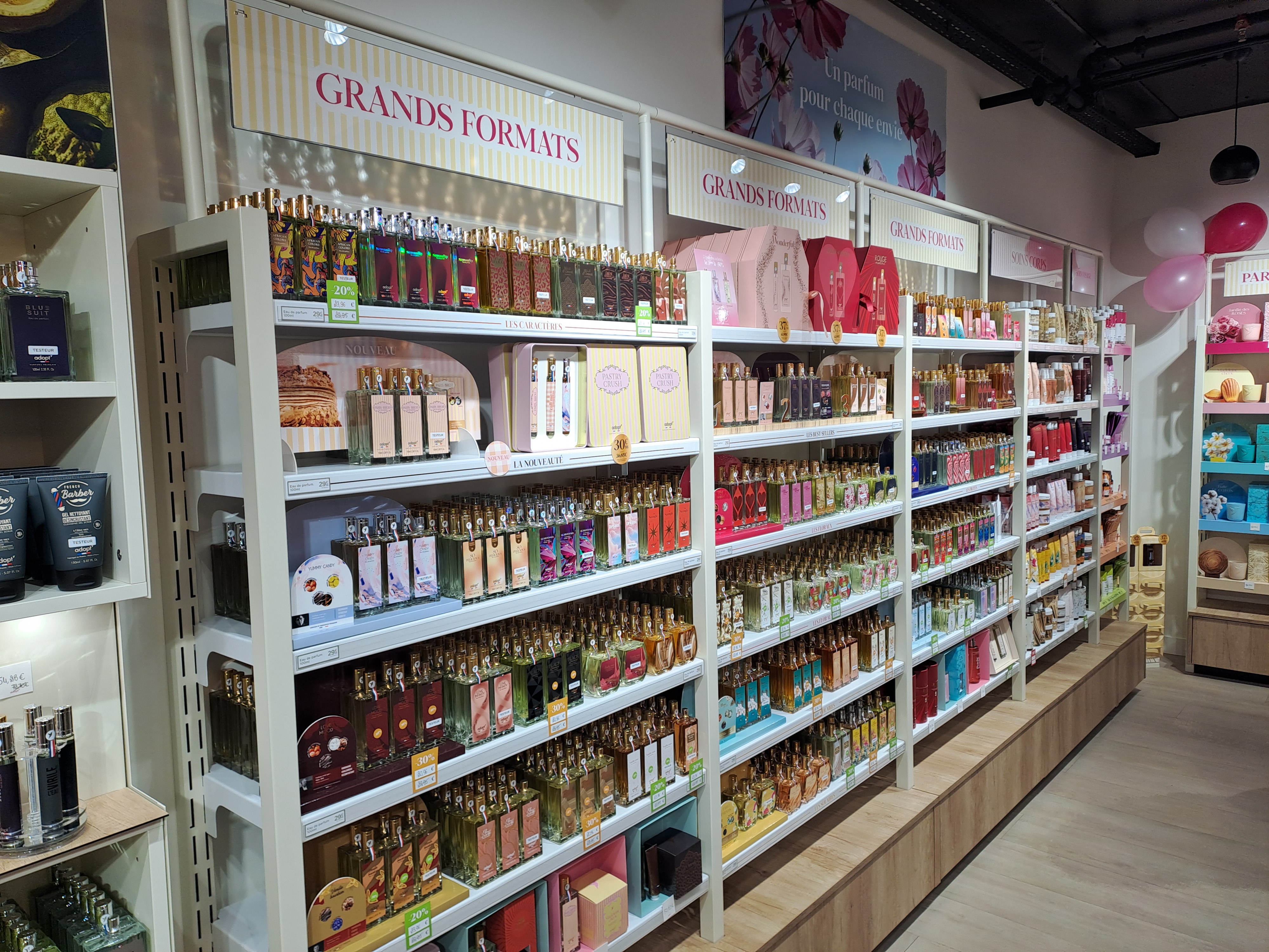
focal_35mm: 25
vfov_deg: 54.9
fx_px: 916
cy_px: 476
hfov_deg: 69.4
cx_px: 634
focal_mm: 4.65
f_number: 1.8
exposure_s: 1/108
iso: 32
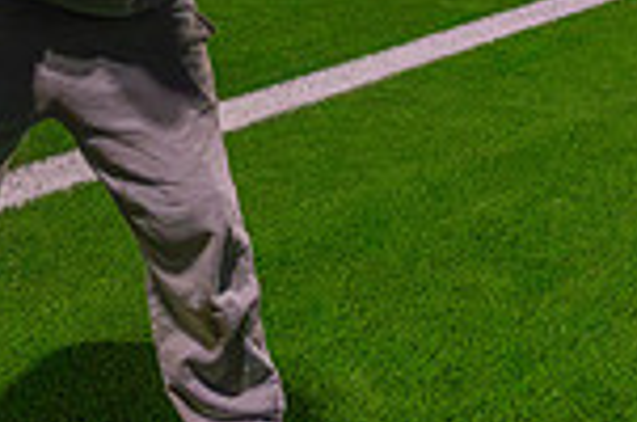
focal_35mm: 104
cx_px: -30
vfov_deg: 12.6
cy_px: -150
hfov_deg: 19.0
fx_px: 1836
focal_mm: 27
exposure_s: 1/800
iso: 6400
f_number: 3.2
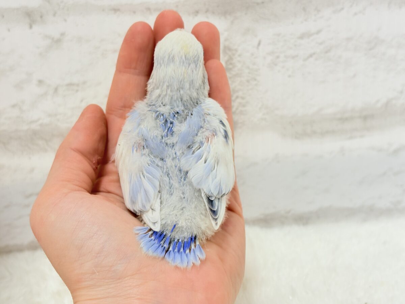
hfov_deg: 36.8
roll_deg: +2.8
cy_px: 152
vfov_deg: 28.0
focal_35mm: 52
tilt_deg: -22.1
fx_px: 608
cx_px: 202
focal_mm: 5.96
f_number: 1.6
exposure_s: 1/100
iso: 80
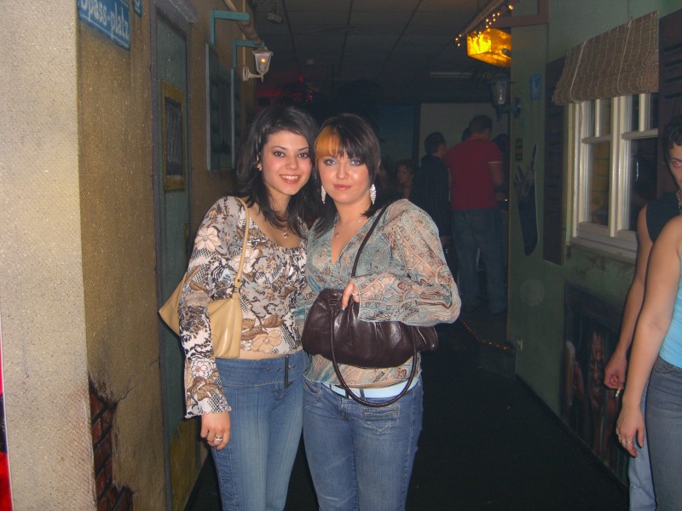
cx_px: 341
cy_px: 256
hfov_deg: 49.0
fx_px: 749
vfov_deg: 37.7
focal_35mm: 38
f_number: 2.8
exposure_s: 1/60
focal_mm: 7.9
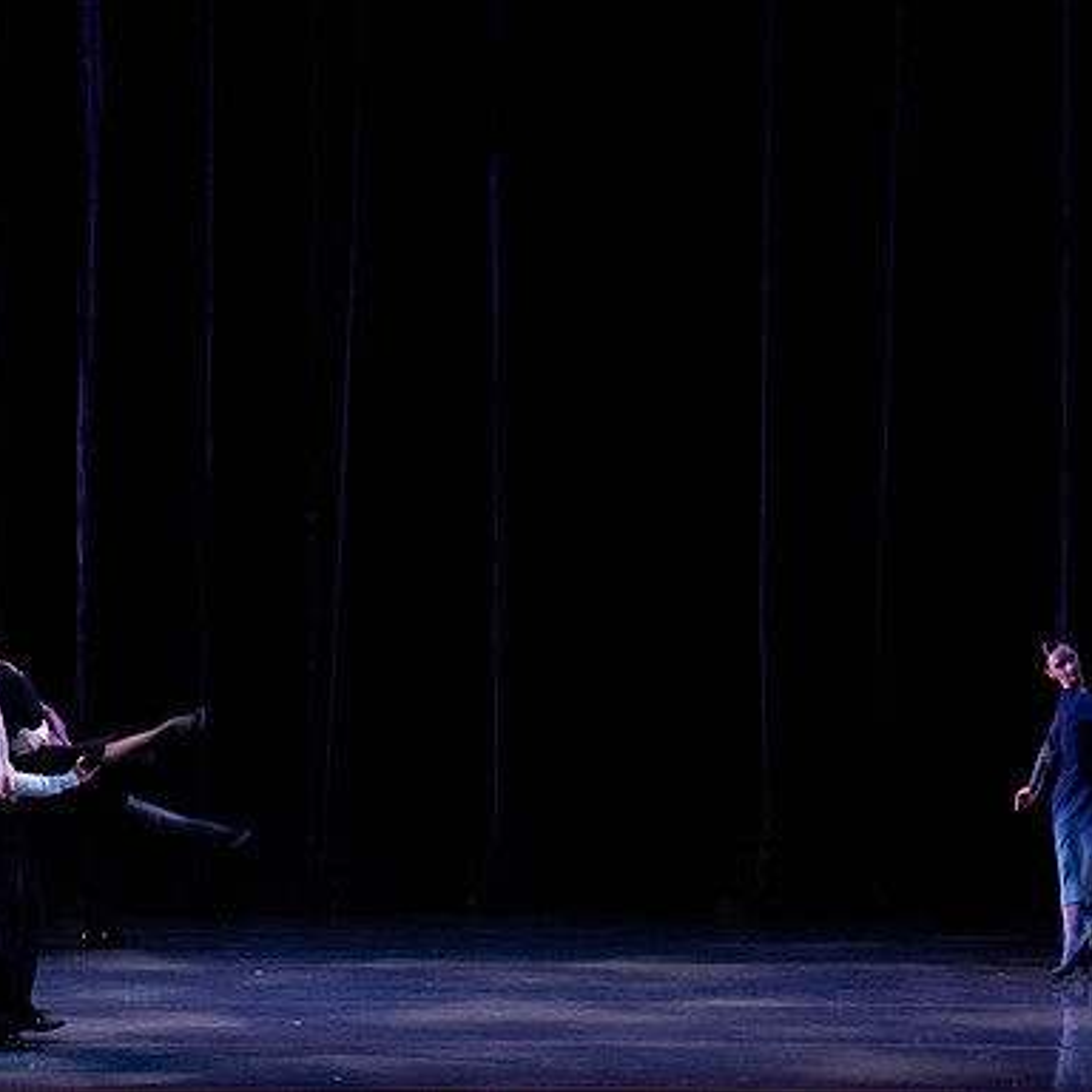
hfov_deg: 6.4
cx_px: 385
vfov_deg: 6.4
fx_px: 9743
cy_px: 524
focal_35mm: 273
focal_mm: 178
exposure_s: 1/320
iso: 2500
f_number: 2.8
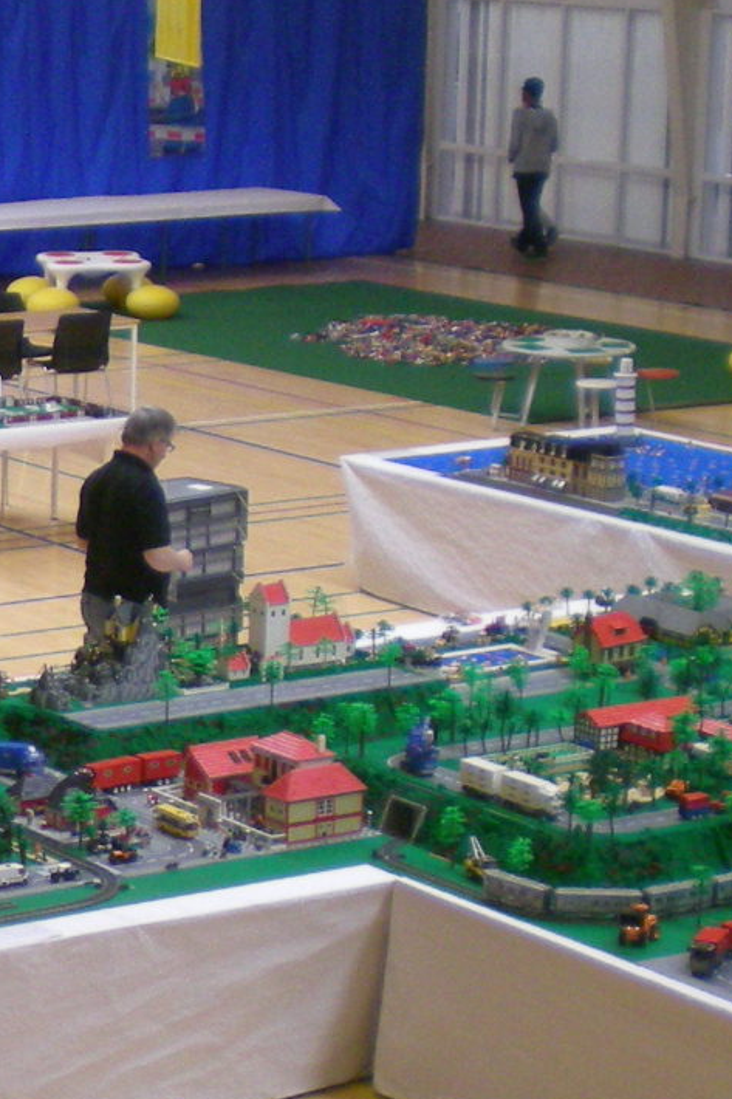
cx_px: -336
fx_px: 3478
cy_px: 714
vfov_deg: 17.9
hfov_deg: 11.6
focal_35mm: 114
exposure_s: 1/51.6
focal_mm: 6.3
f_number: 3.1
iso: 200
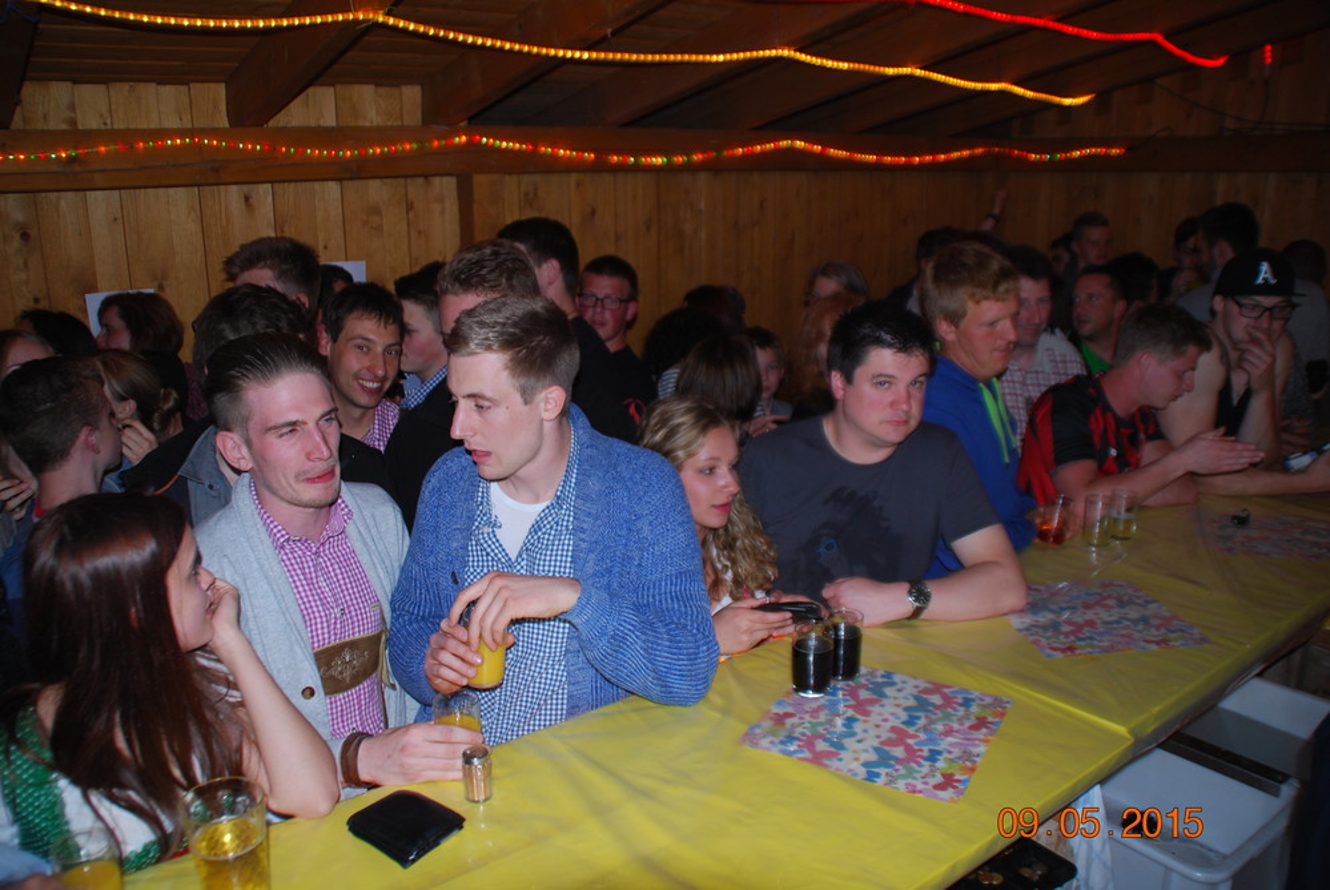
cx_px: 665
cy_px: 445
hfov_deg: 67.3
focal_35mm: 27
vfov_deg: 48.1
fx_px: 999
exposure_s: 1/60
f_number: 3.5
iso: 200
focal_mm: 18
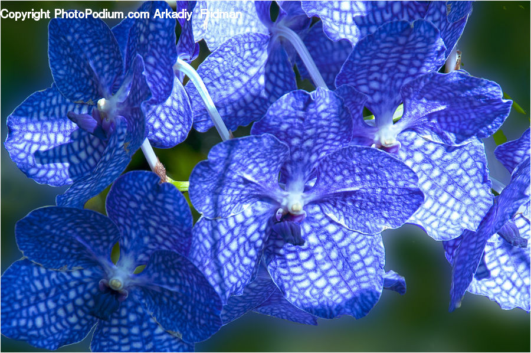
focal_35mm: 202
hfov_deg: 10.2
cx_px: 266
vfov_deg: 6.8
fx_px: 2984
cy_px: 176
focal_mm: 135
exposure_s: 1/200
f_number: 9
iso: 200
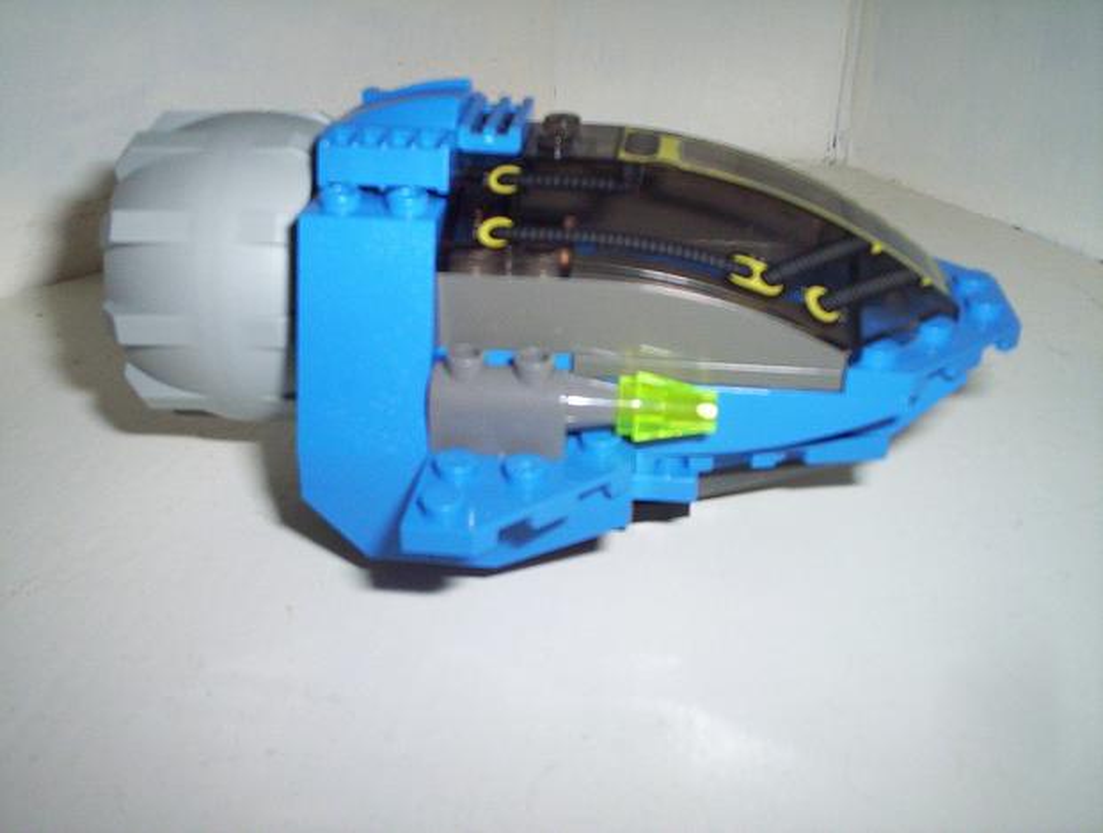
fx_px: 1214
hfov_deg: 48.9
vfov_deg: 37.9
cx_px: 552
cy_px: 416
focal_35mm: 38
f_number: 4.5
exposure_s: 1/60
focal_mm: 4.99
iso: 140
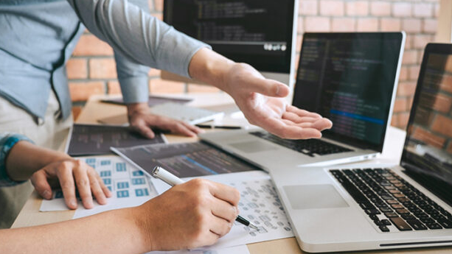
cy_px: 116
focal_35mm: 42
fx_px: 503
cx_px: 268
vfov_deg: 28.3
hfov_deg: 48.1
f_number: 3.2
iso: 400
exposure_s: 1/80
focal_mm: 21.4
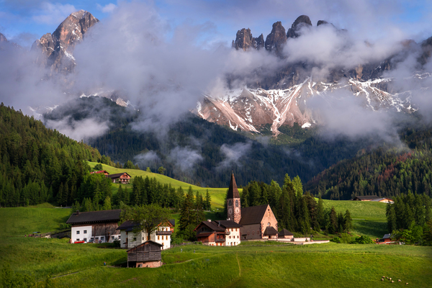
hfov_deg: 27.3
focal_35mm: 74
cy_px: 144
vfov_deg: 18.4
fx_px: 888
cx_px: 216
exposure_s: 1/800
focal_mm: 74
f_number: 8
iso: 200
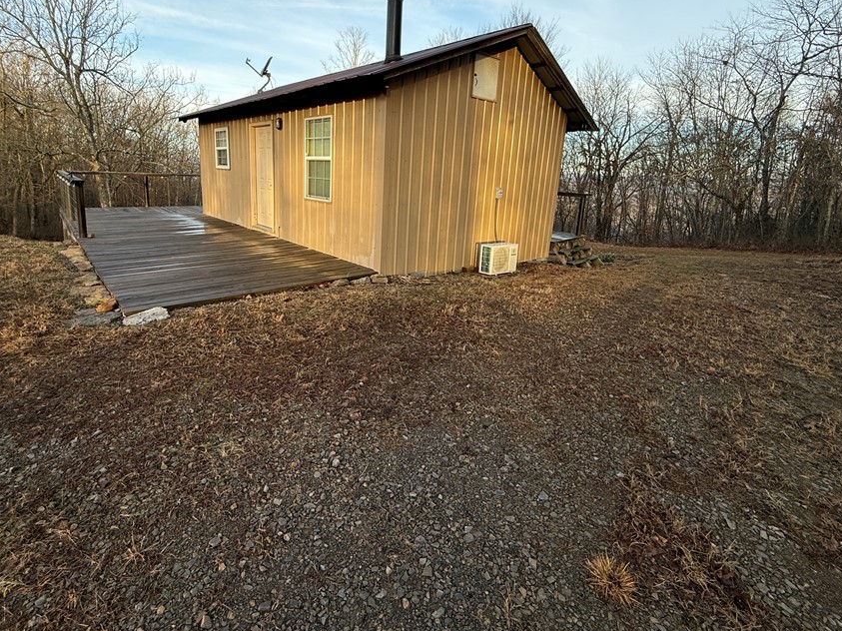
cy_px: 251
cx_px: 384
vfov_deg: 73.9
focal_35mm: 17
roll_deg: -2.1
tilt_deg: -12.4
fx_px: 413
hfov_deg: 90.8
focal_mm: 2.22
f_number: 2.2
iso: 50
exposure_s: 1/282
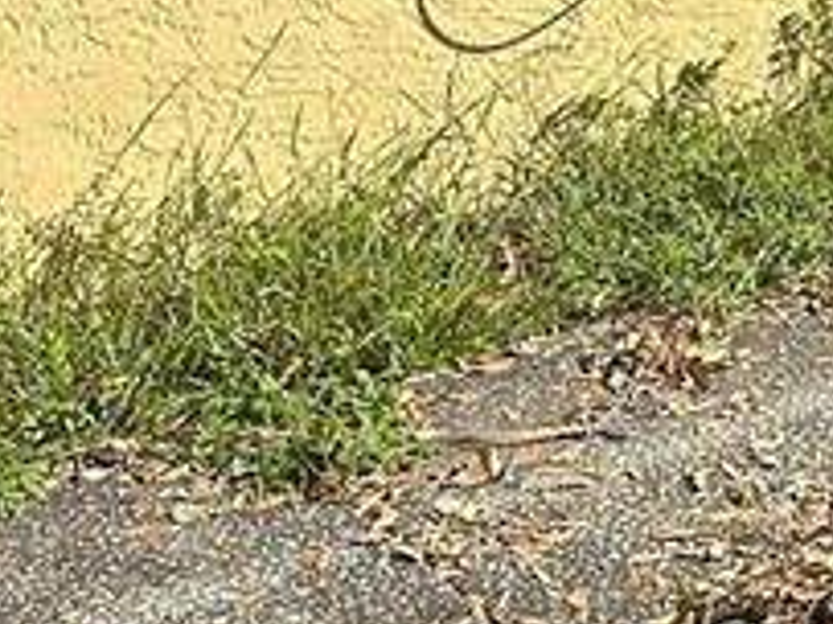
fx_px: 2910
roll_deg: -1.1
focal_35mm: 121
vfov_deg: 10.9
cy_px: -698
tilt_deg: -1.0
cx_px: 1592
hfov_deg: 14.1
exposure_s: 1/3356
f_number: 1.78
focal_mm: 6.86
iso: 80
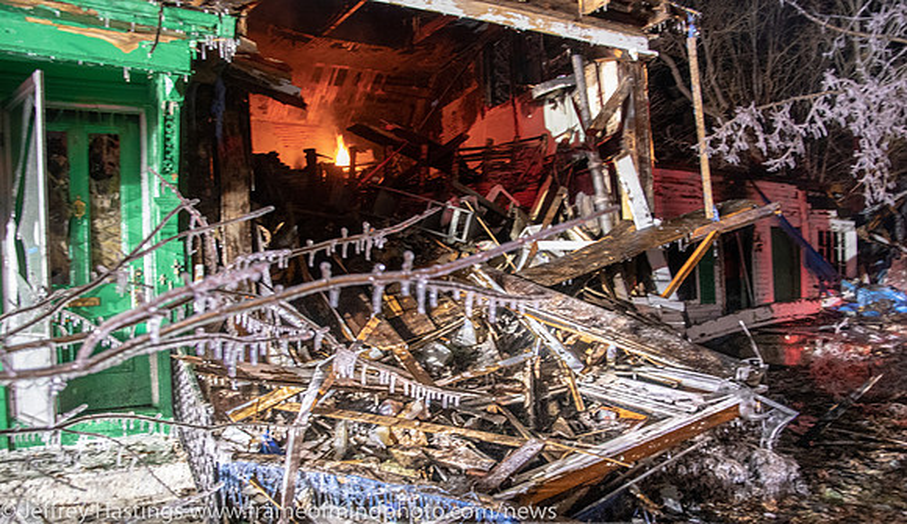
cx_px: 463
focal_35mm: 26
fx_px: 624
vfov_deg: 45.4
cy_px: 302
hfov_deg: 72.0
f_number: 4
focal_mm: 16
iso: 2500
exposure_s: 1/13
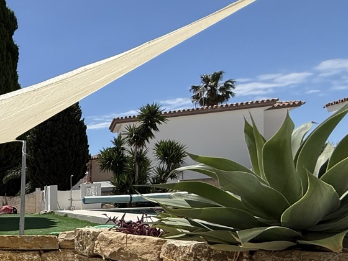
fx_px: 402
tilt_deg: -2.0
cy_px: 232
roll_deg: +1.6
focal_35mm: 40
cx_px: -124
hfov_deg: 32.5
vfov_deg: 34.1
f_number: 2.2
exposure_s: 1/3460
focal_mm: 2.22
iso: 50
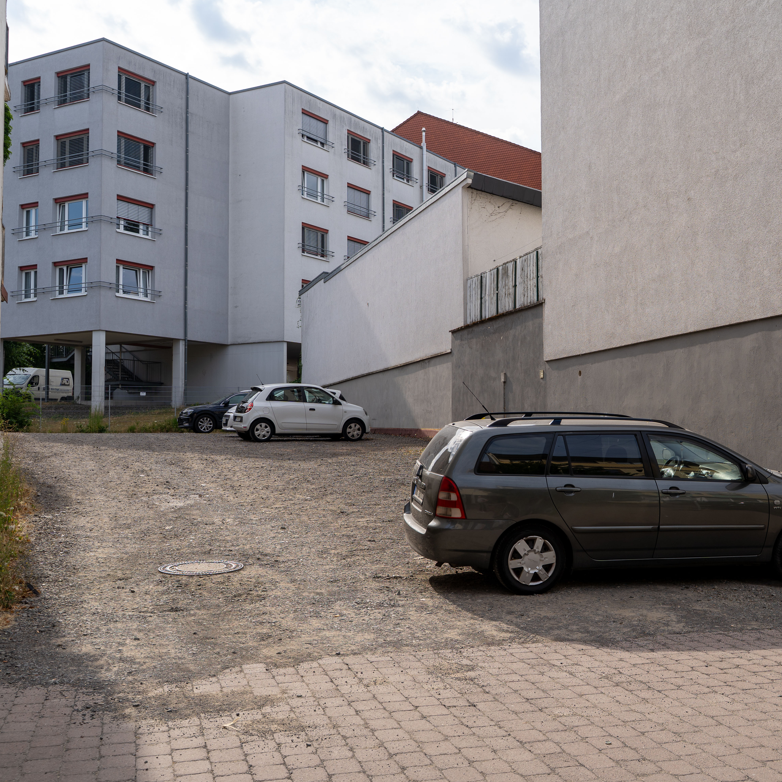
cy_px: 392
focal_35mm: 40
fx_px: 1022
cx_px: 493
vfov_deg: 41.9
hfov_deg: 41.5
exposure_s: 1/500
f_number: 4.5
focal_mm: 31
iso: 100
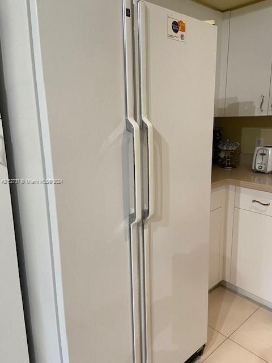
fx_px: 272
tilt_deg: -10.5
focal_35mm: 26
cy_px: 182
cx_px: 136
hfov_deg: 53.1
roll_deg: +0.3
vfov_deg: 67.3
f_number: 1.8
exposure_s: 1/60
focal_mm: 4.25
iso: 200
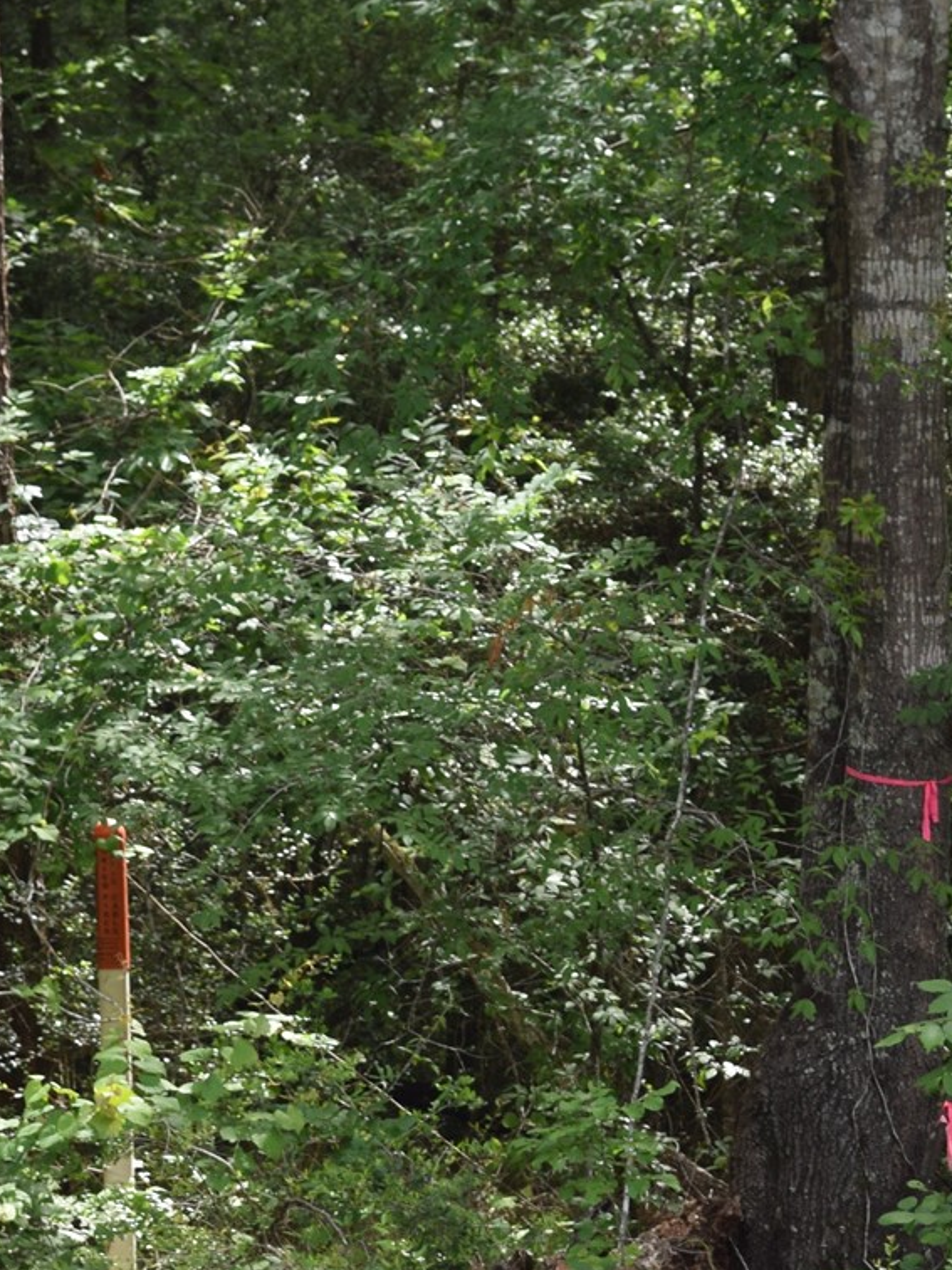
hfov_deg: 7.4
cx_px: 1140
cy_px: 1068
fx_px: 7297
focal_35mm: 199
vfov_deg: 9.9
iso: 280
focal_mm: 48
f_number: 8
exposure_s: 1/250
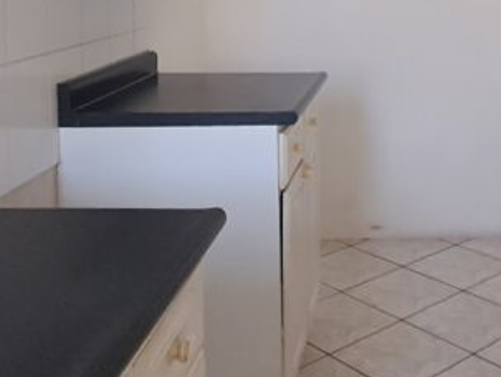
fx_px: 782
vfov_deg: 25.6
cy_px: -10
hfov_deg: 34.3
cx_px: 410
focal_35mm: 54
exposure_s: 1/50
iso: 250
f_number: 2.2
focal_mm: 1.64
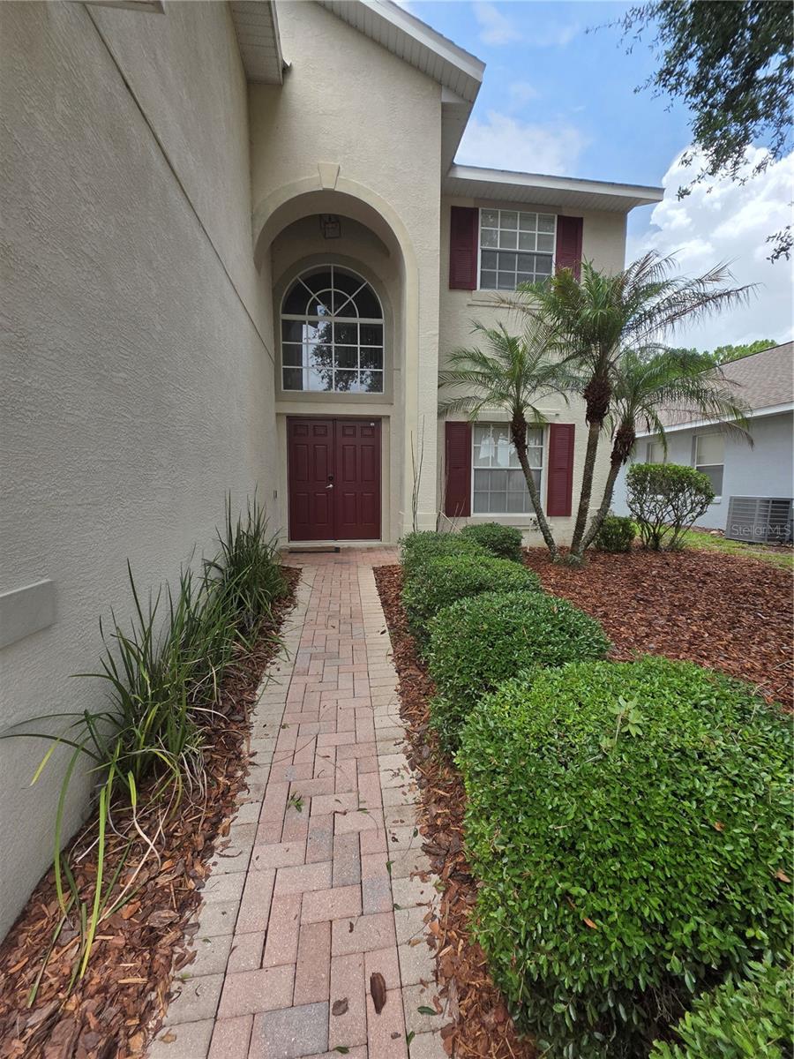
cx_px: 397
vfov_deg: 106.2
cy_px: 530
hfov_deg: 89.9
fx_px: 398
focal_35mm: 13
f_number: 1.9
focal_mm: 2.2
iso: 40
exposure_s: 1/1232
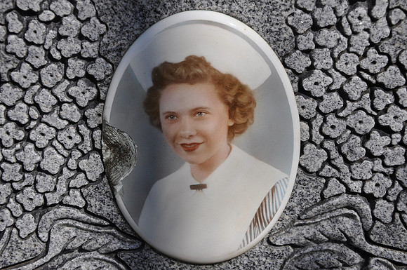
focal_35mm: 99
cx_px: 204
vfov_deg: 13.8
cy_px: 135
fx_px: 1118
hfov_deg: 20.6
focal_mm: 66
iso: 200
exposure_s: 1/250
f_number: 8
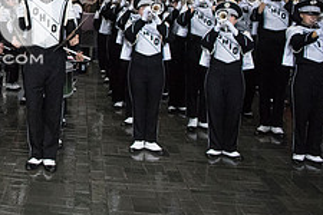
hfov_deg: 28.5
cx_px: -56
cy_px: 8
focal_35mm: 62
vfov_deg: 21.3
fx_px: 556
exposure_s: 1/4000
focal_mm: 24
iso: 10000
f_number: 2.8
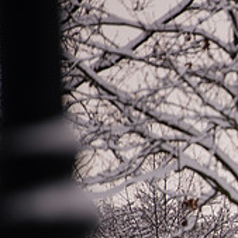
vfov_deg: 3.0
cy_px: 216
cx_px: 403
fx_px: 4551
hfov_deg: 3.0
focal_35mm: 585
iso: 160
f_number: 3.2
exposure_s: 1/500
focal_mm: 200
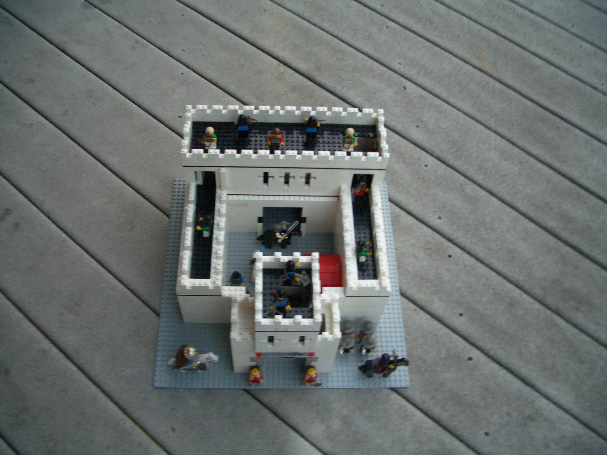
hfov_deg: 52.6
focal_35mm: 35
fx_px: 614
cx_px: 304
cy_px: 228
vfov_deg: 40.7
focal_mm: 5.8
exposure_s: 1/60
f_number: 2.6
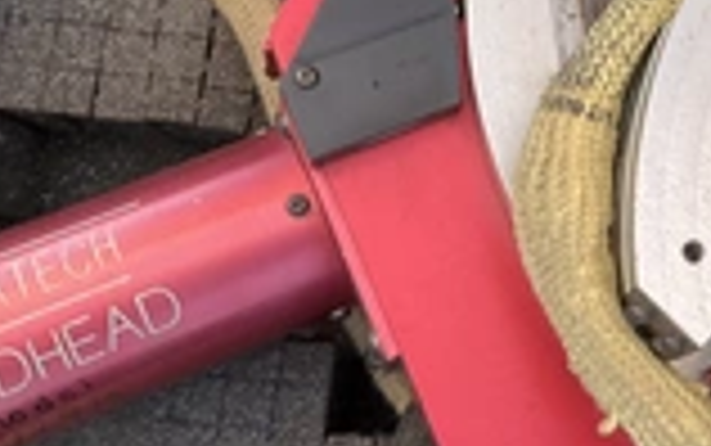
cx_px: 864
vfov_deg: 16.5
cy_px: 50
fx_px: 1512
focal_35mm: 78
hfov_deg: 24.0
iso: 64
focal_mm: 3
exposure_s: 1/63
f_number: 1.8
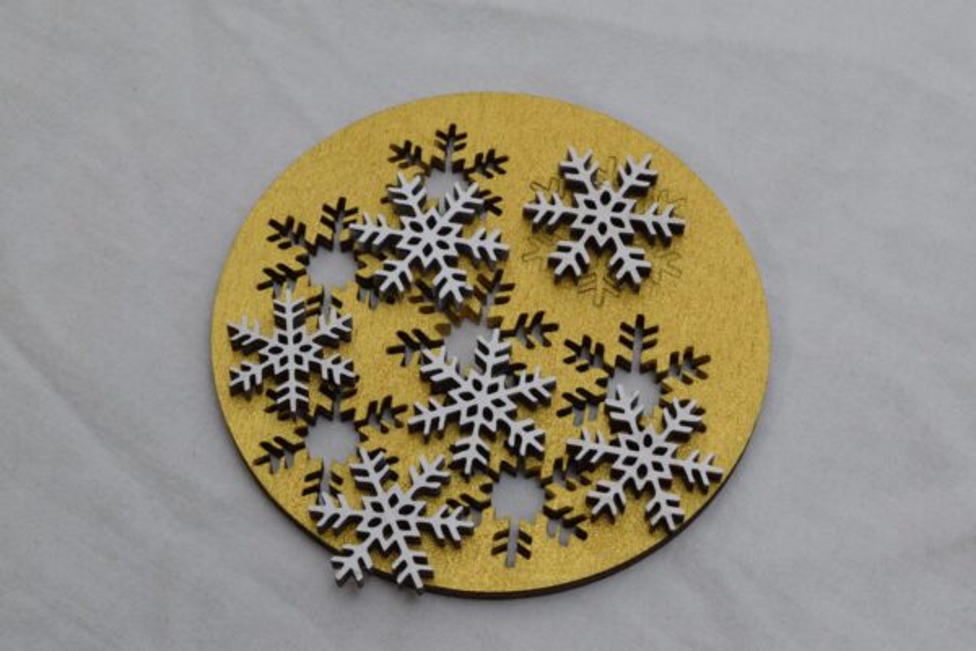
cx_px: 488
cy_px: 326
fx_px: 2115
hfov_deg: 26.0
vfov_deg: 17.5
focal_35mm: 78
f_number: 20
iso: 400
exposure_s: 1/3
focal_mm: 52
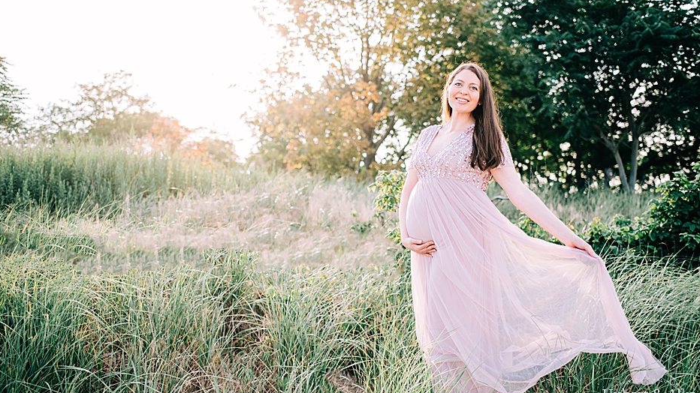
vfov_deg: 32.0
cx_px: 348
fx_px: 687
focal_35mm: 37
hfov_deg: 54.0
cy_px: 180
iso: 640
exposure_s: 1/4000
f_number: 1.8
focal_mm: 35
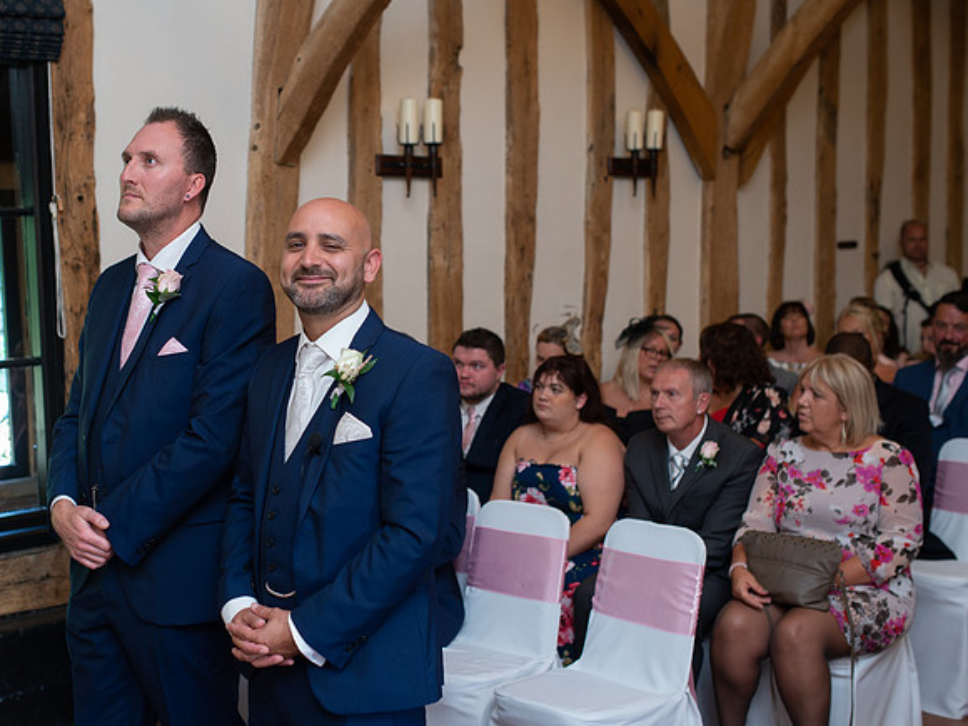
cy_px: 353
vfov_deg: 27.3
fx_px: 1492
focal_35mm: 53
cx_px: 301
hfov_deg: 35.5
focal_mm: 35
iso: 400
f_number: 2.8
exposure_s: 1/100
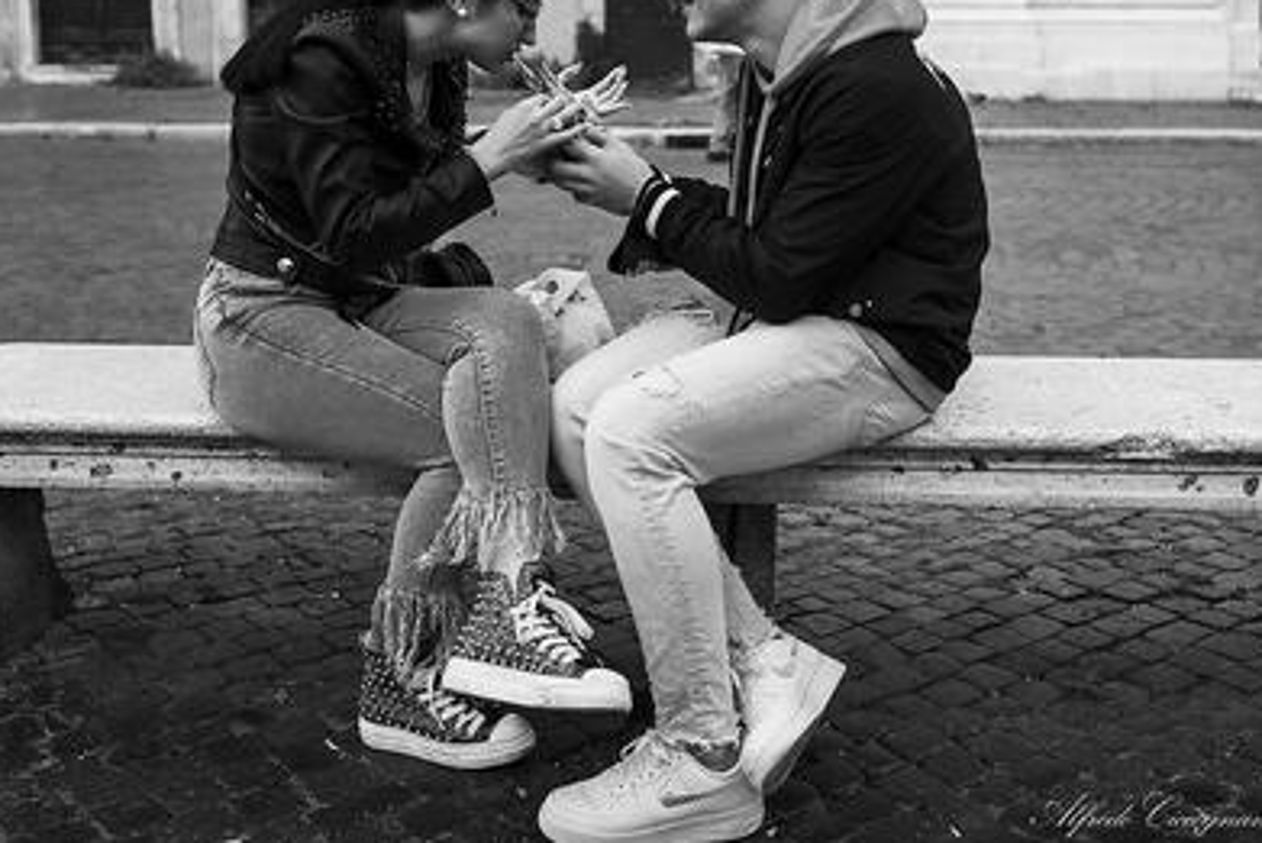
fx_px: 1508
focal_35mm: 43
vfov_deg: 30.7
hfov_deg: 45.2
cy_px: 218
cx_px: 749
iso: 100
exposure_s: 1/250
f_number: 2.8
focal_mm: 28
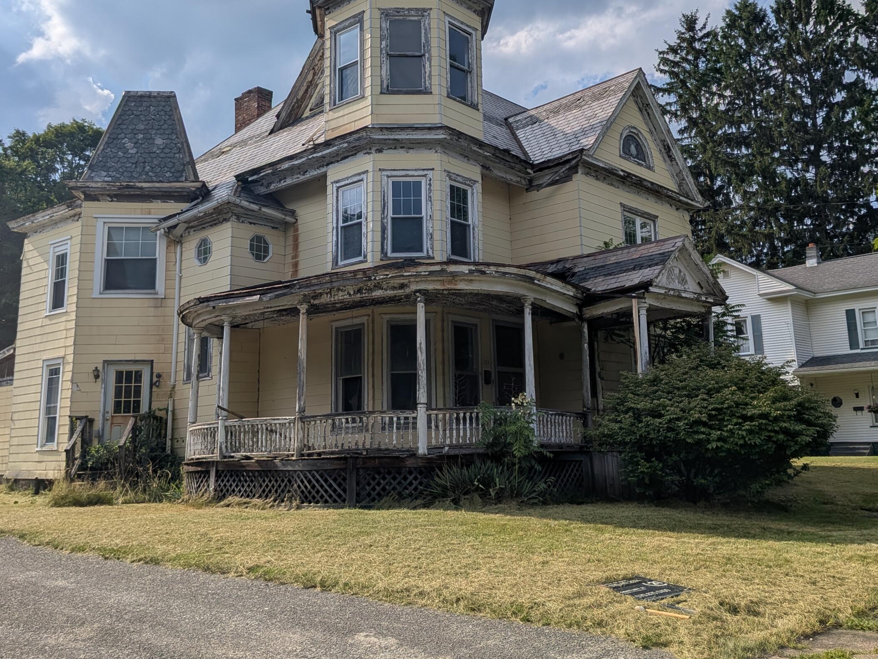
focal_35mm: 34
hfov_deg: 53.9
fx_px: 862
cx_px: 464
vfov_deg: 41.6
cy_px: 261
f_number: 1.7
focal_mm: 4.53
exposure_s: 1/4132
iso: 28
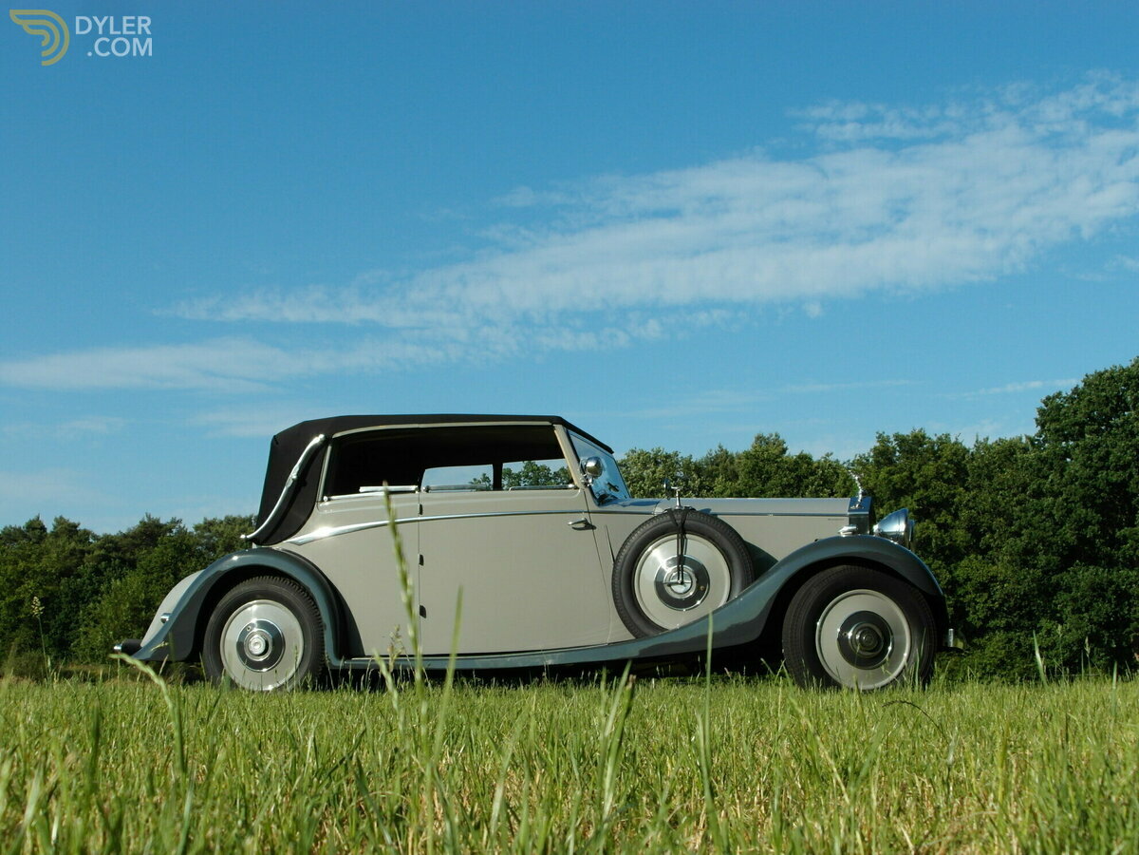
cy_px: 428
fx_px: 2106
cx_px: 570
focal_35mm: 64
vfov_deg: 22.9
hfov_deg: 30.3
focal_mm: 11.4
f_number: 4.2
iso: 100
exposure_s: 1/750
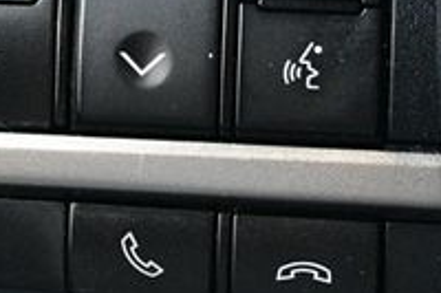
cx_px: 165
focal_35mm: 163
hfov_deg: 12.6
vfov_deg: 8.4
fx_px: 1995
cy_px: 18
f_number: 5
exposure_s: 1/60
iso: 6400
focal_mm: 34
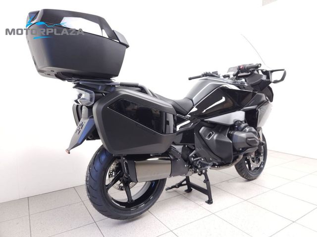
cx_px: 158
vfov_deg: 58.9
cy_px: 118
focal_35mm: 23
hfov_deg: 73.9
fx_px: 211
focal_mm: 5.4
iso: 125
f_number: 1.8
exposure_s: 1/25
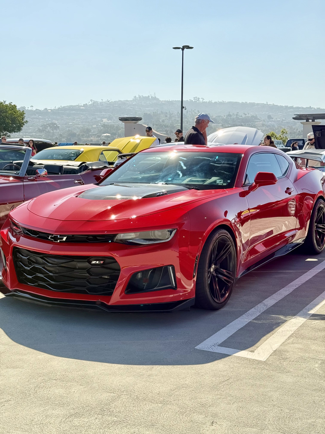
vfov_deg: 39.7
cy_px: 217
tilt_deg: -3.7
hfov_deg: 30.3
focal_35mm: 48
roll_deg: +0.9
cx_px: 162
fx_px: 601
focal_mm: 6.76
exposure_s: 1/819
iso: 100
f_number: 1.78
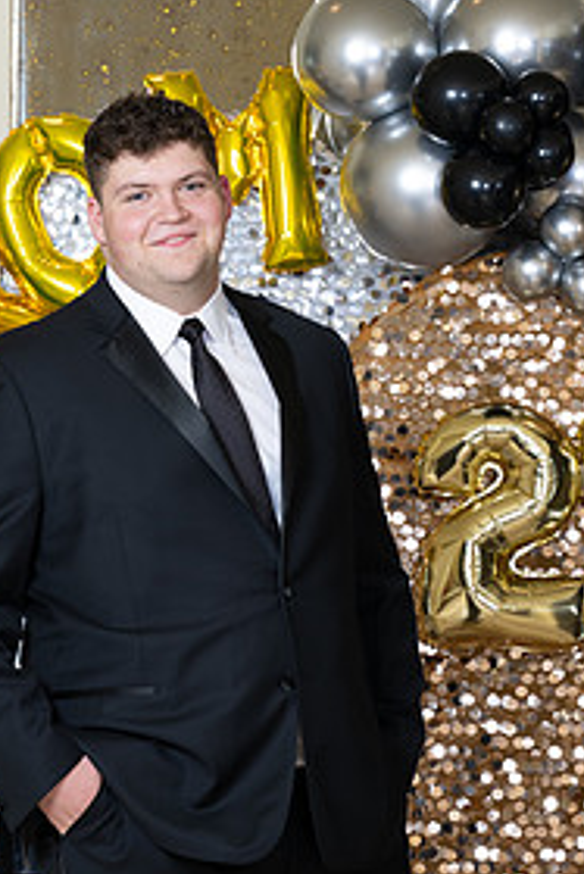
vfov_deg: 8.8
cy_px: 465
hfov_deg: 5.9
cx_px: 197
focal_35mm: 233
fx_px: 5662
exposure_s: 1/100
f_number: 8
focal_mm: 145
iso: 320
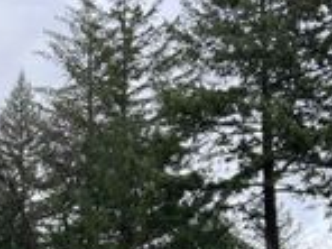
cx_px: -49
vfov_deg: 15.8
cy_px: 340
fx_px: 844
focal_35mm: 88
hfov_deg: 21.0
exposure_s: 1/621
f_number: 1.5
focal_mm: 5.7
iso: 50
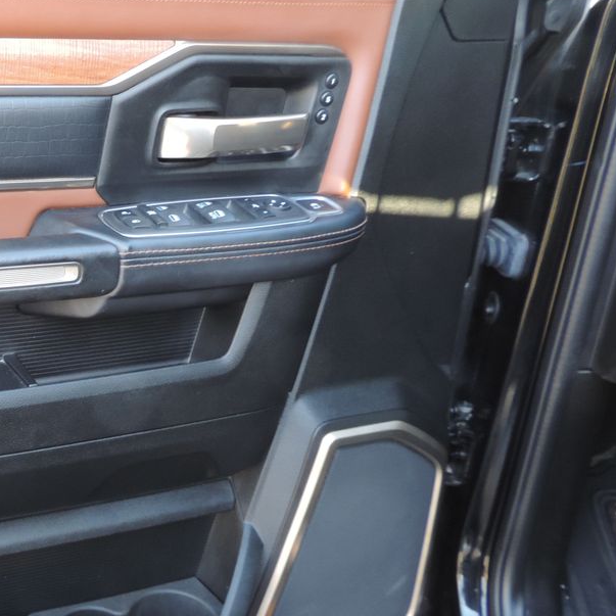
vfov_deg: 37.4
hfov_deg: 34.5
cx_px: 14
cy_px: 371
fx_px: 906
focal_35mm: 45
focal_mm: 4.3
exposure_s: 1/30
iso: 220
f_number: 3
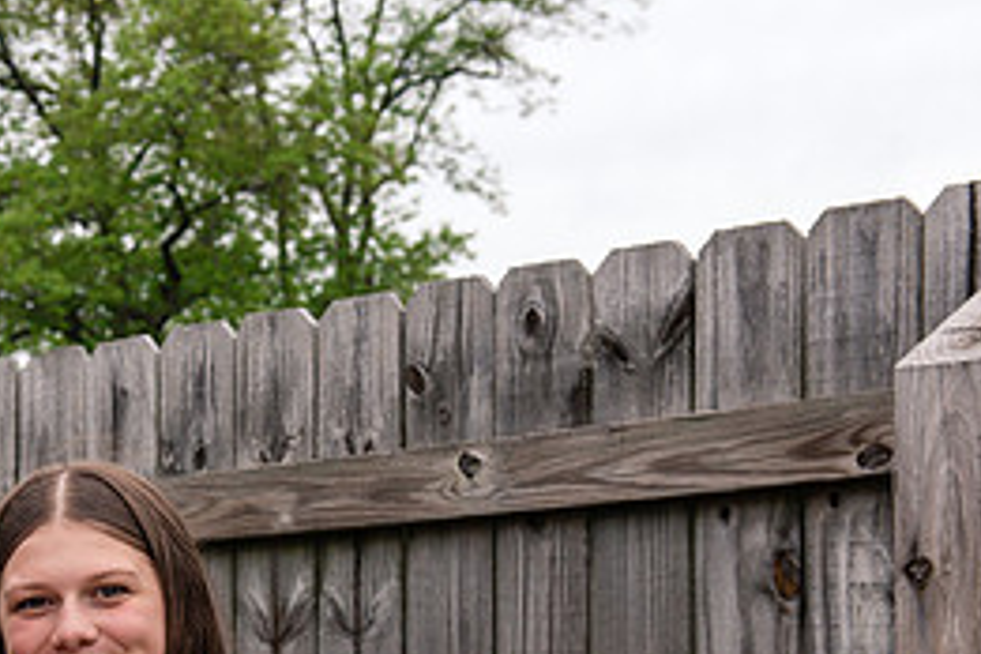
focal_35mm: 111
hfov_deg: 17.8
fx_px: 3025
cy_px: 656
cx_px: -79
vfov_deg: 12.2
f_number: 8
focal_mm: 50
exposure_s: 1/250
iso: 500
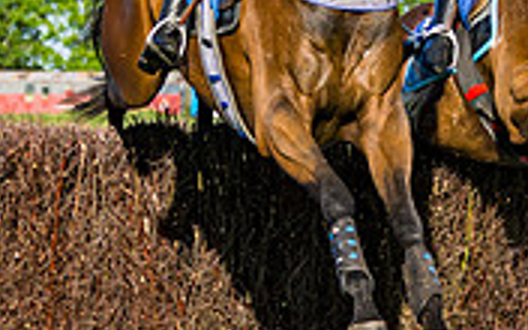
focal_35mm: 434
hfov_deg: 4.8
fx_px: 6245
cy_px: 364
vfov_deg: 3.0
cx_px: 764
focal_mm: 70
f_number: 4
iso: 200
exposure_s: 1/2000
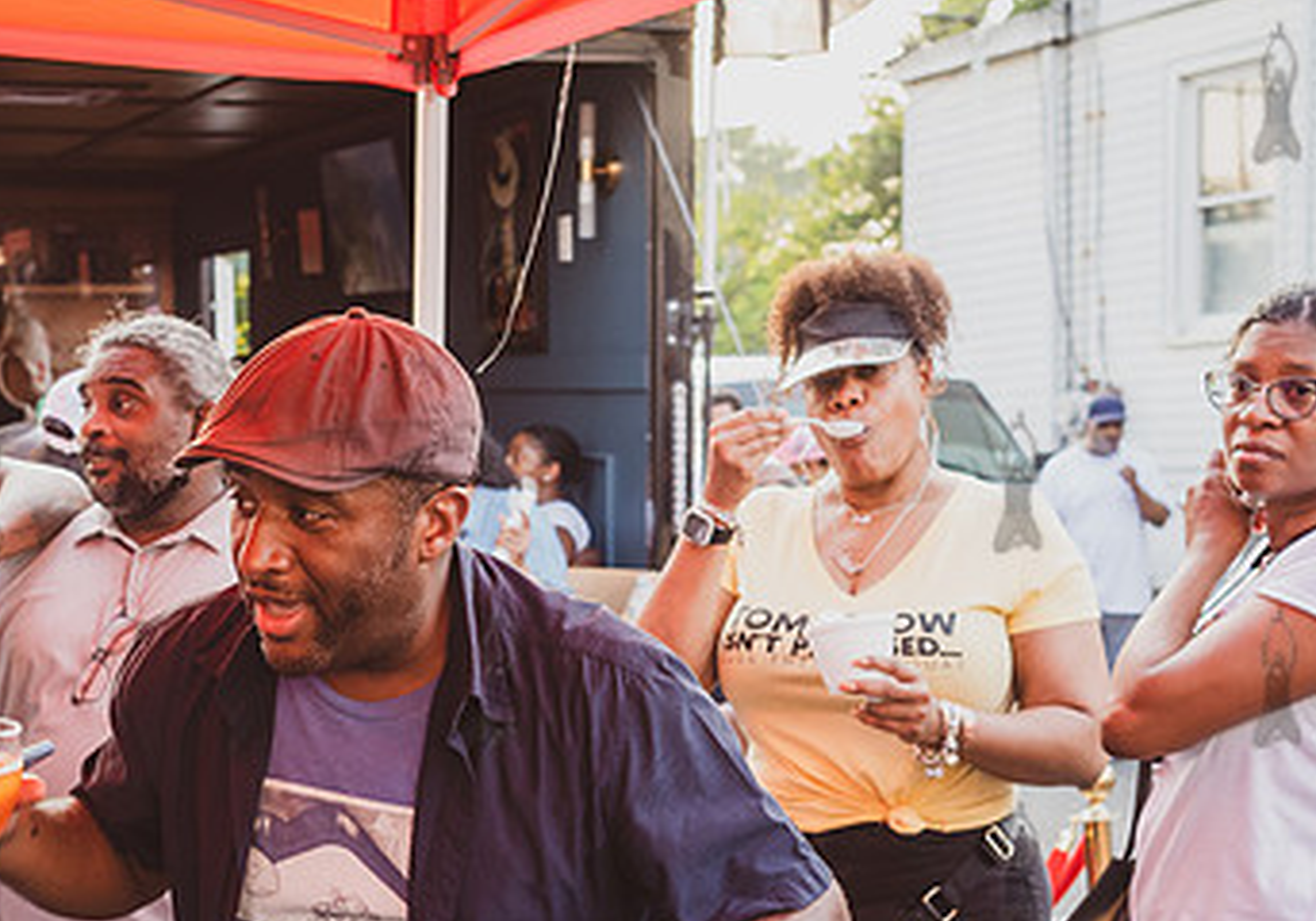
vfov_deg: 18.8
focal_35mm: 74
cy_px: 775
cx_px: 406
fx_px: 2747
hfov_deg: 26.7
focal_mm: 35
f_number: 4.5
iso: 500
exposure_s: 1/125
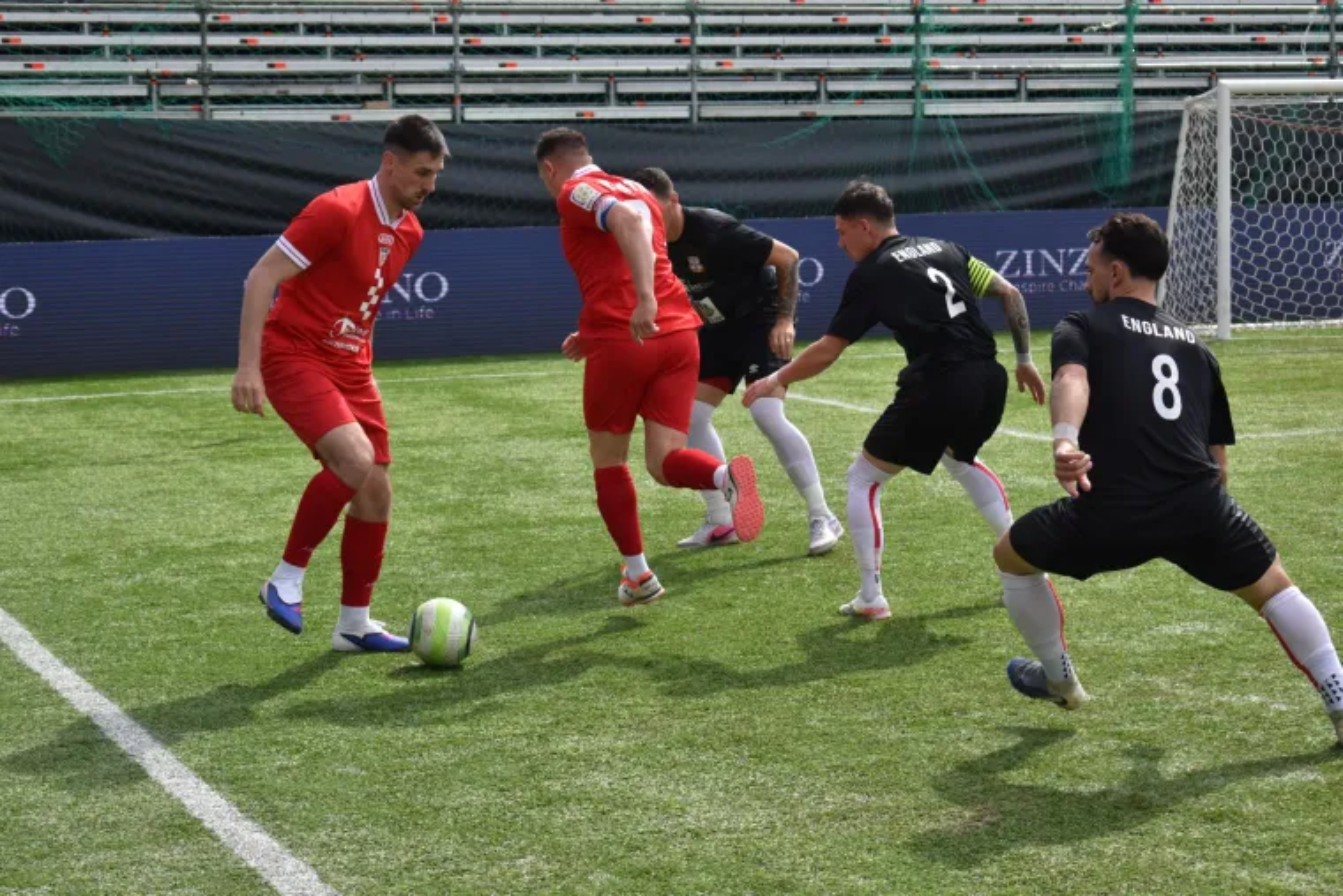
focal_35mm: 82
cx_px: 672
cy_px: 448
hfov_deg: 24.6
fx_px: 3078
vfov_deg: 16.6
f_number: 5.6
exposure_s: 1/2000
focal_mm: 55
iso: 560
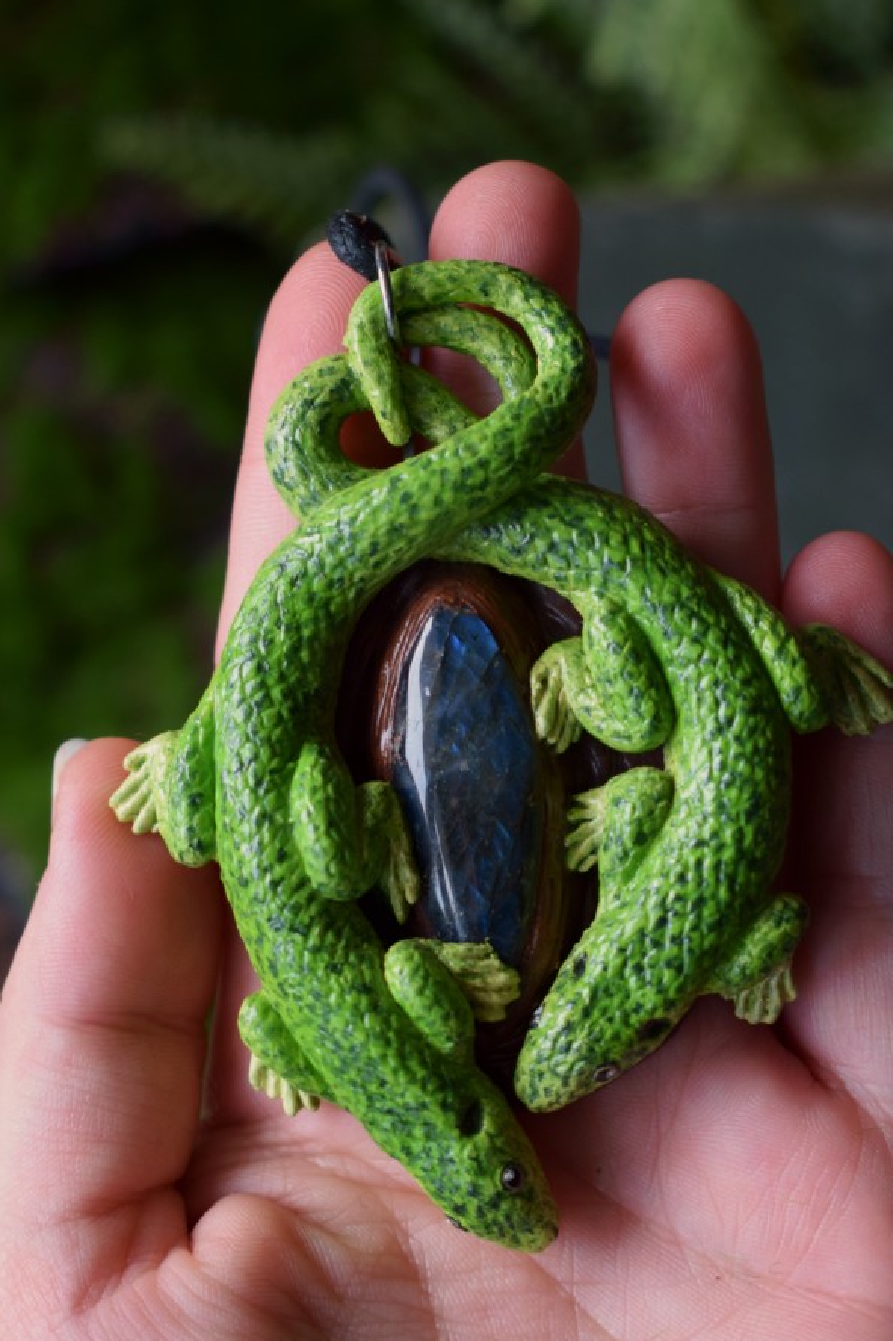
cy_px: 741
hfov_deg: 15.6
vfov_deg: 23.2
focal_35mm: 88
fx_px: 3262
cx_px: 458
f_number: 5
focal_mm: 45
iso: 450
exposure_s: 1/60
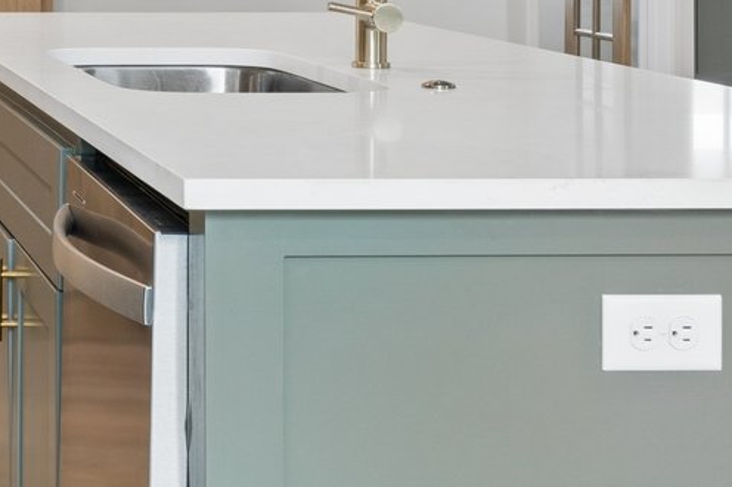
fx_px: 1976
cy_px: -129
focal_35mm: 97
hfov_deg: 19.2
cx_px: -245
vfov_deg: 13.6
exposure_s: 1/25
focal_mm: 15.7
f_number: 9
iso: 200
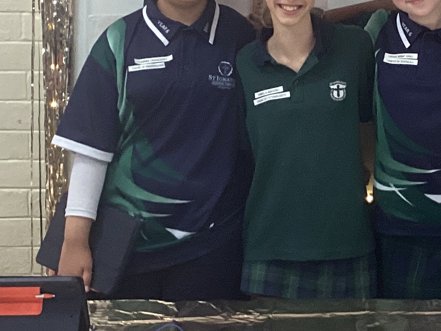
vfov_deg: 13.7
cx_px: 368
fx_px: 1376
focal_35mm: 108
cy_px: 95
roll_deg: -1.0
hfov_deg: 18.0
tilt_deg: -9.8
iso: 200
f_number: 2.4
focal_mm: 3.3
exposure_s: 1/50
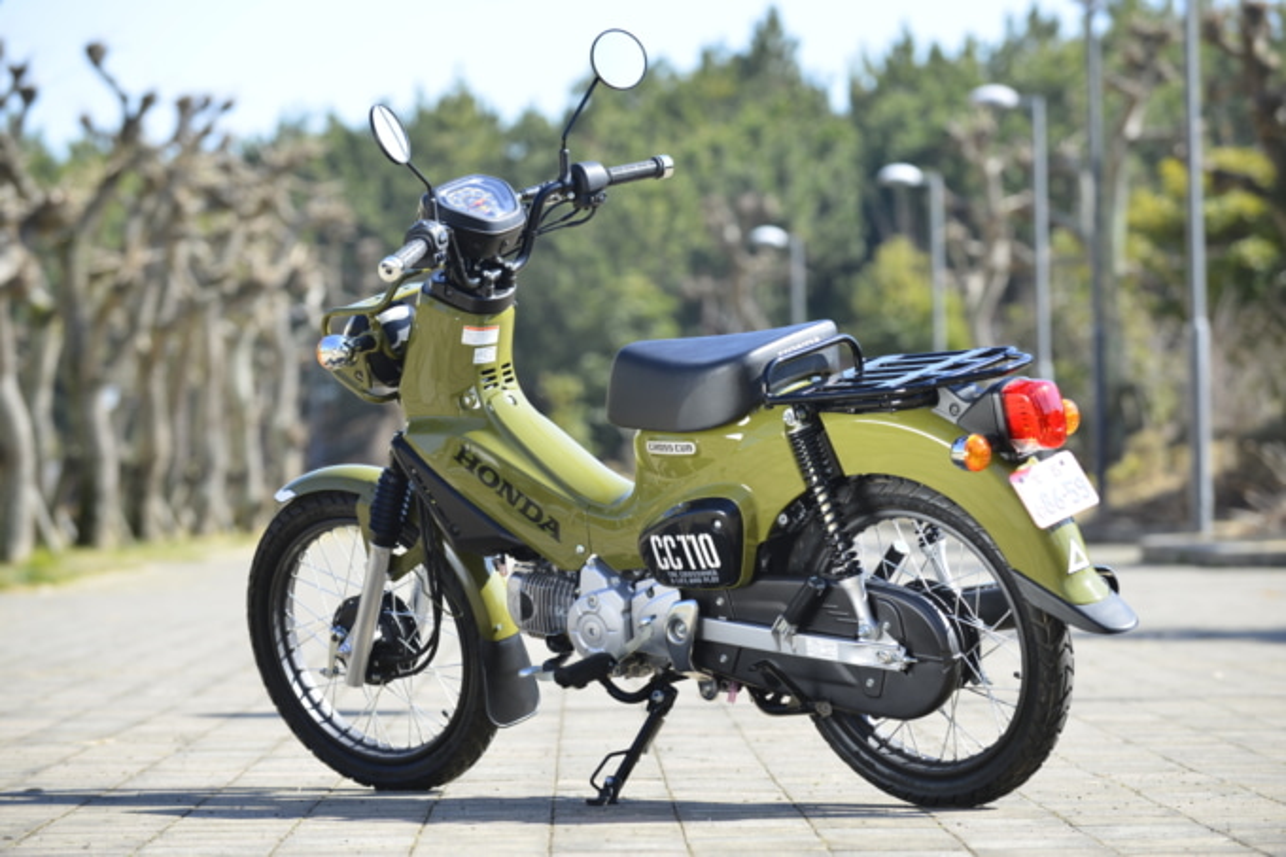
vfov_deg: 8.9
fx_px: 5535
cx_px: 643
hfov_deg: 13.3
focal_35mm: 155
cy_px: 428
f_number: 6.3
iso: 100
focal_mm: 155
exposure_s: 1/160
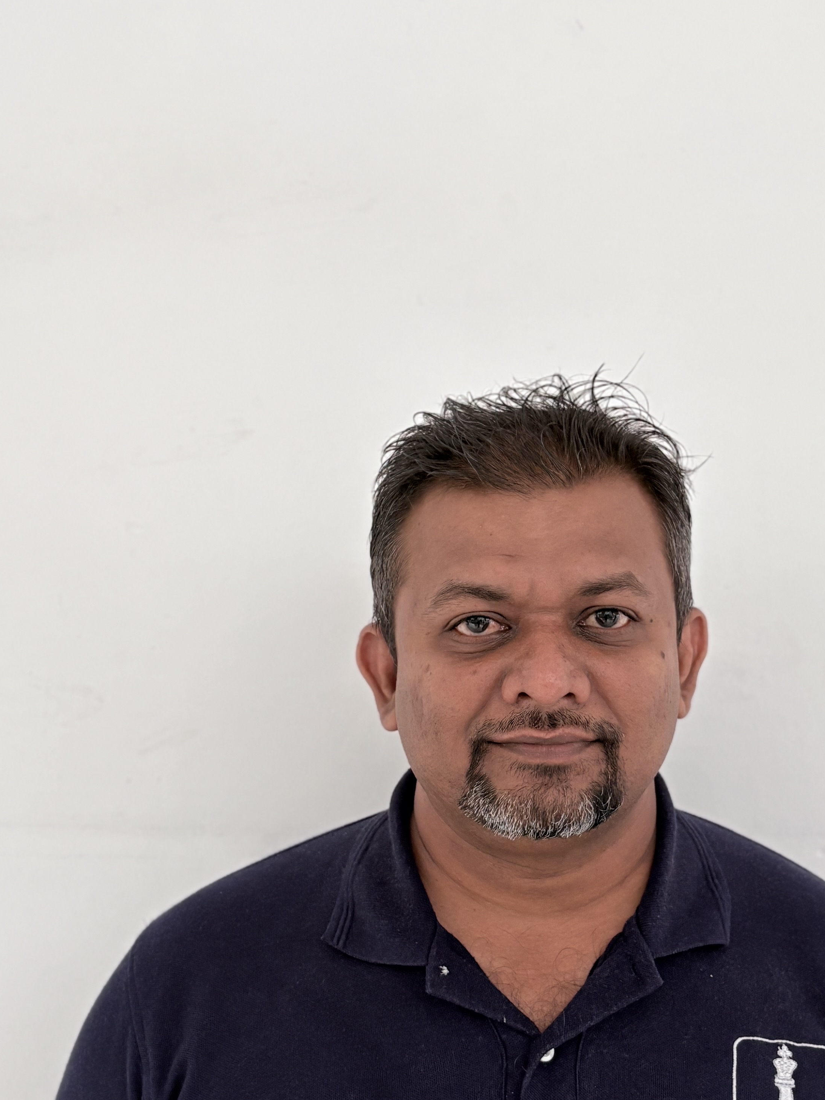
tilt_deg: +4.2
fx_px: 1621
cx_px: 521
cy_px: 635
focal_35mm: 51
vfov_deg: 37.4
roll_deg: -0.8
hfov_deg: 28.4
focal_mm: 5.96
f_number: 1.6
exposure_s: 1/60
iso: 160
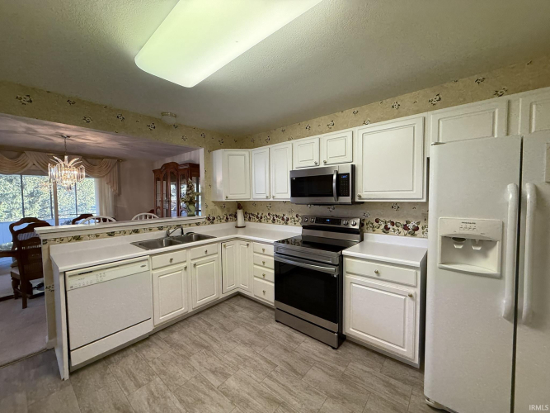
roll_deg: -0.5
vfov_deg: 85.7
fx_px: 222
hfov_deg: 102.1
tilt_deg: -3.1
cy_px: 206
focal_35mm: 14
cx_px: 275
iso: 200
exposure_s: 1/60
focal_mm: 2.22
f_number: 2.2
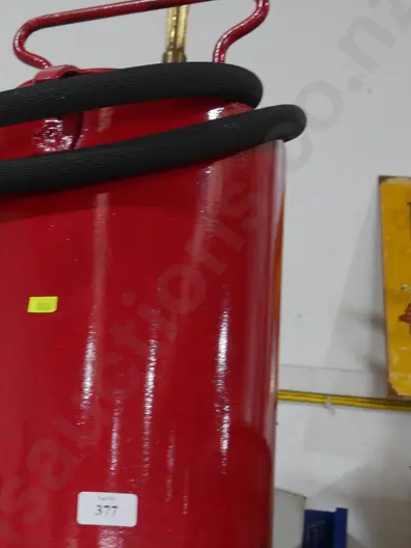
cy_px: 412
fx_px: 1045
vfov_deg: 28.9
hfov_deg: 22.0
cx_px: 88
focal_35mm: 66
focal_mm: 17
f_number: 4
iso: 800
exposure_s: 1/60
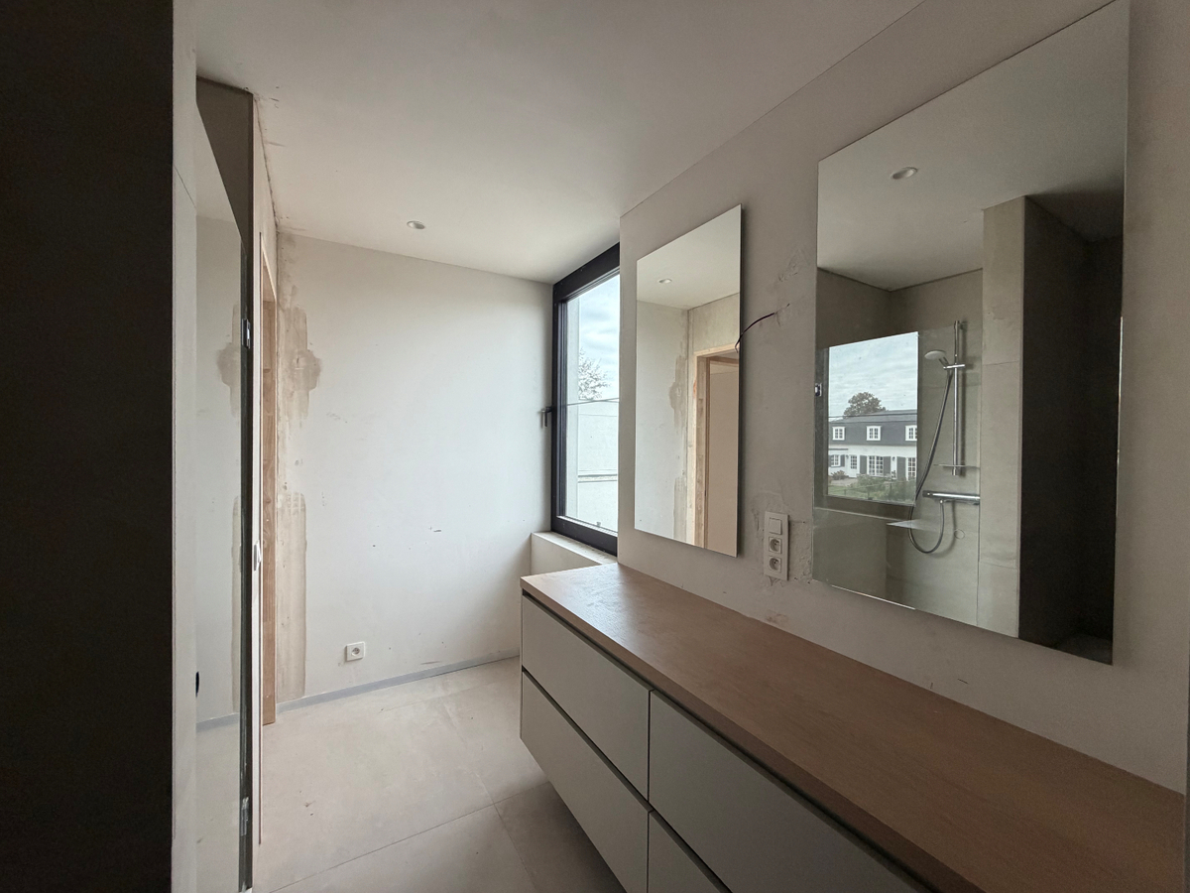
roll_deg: +0.4
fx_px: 481
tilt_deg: -0.2
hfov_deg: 102.1
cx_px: 595
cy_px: 446
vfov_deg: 85.7
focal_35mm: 14
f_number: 2.2
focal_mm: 2.22
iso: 320
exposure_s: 1/110
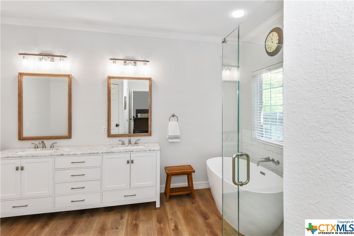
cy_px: 118
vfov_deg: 67.4
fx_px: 177
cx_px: 177
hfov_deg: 90.0
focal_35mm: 18
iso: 100
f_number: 8
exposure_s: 1/15
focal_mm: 12
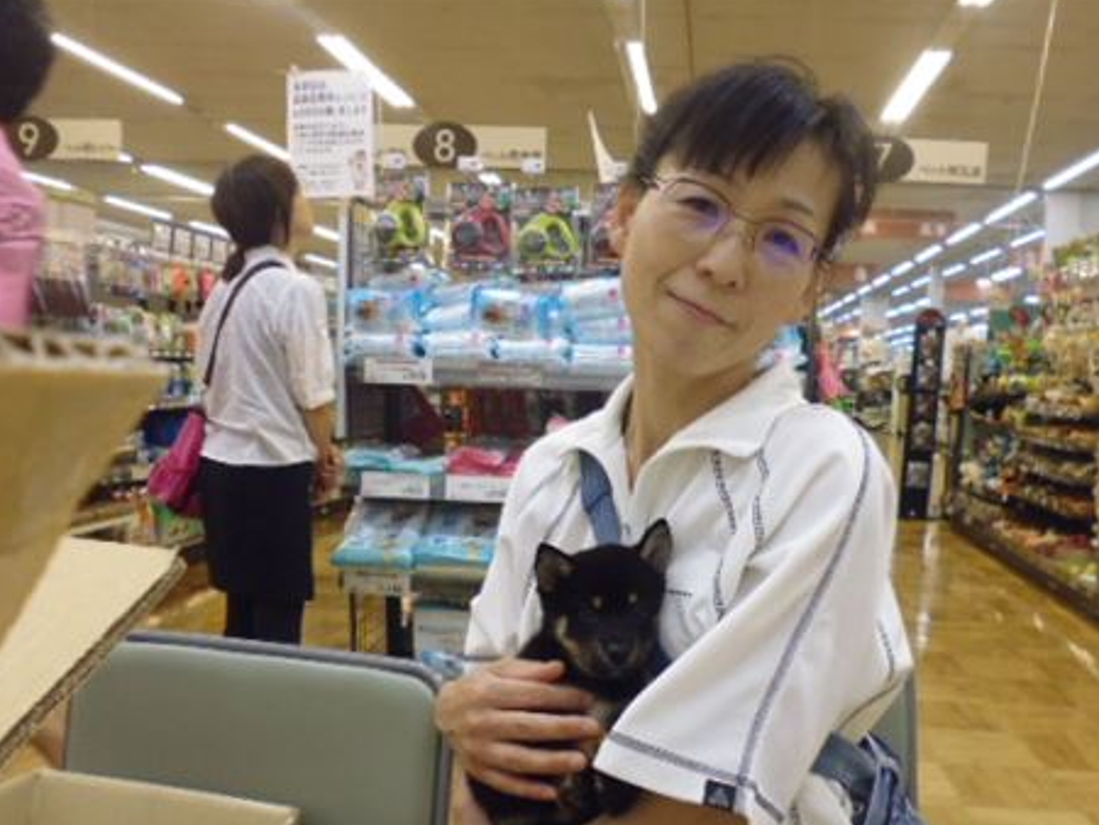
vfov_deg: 43.7
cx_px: 647
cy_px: 537
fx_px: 1016
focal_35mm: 32
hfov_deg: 56.4
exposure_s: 1/60
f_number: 2.8
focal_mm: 4.3
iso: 320
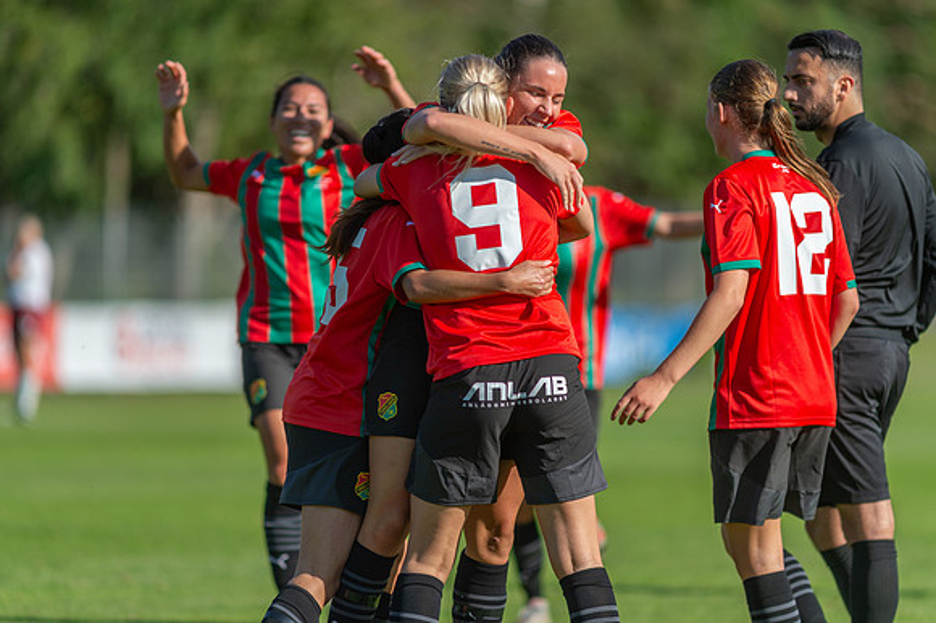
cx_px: 468
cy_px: 312
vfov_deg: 4.6
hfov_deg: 6.9
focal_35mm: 300
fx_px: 7795
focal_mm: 300
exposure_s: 1/1600
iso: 100
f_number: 3.2
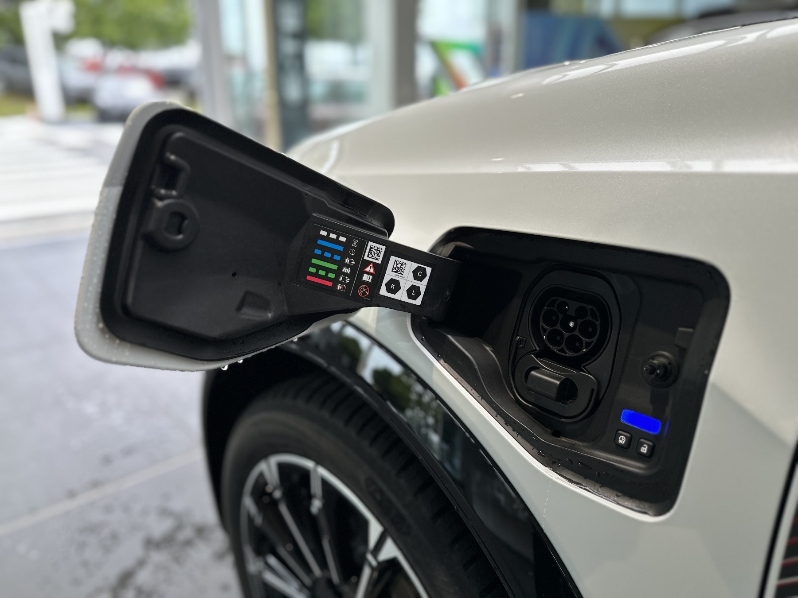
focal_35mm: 24
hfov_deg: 71.6
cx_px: 399
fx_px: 553
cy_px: 299
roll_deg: +1.2
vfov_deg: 56.8
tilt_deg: -18.1
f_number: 1.78
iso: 80
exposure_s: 1/273
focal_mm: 6.86
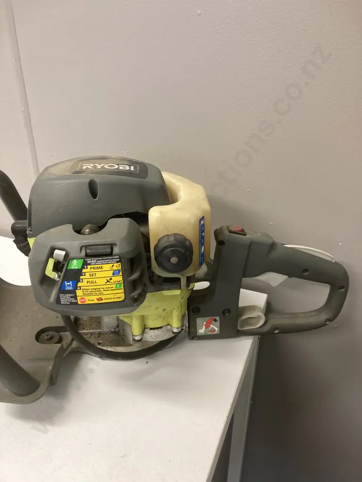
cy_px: 241
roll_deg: -1.0
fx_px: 390
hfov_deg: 49.7
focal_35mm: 28
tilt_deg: -27.9
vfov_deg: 63.4
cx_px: 181
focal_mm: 3.99
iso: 100
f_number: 1.8
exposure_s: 1/50
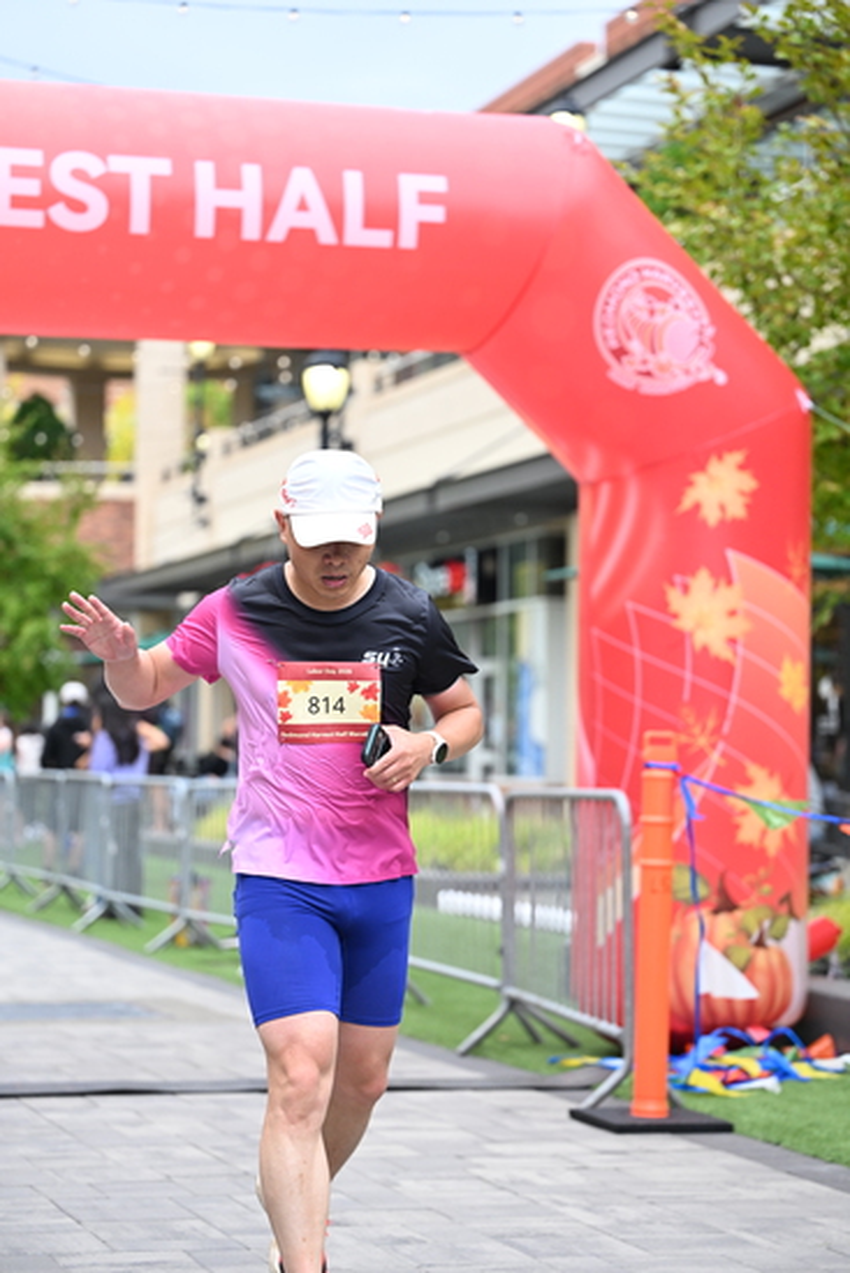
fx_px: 2867
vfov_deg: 25.1
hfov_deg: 16.9
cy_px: 636
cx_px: 425
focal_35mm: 81
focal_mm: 81
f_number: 2.8
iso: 1000
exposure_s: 1/2000
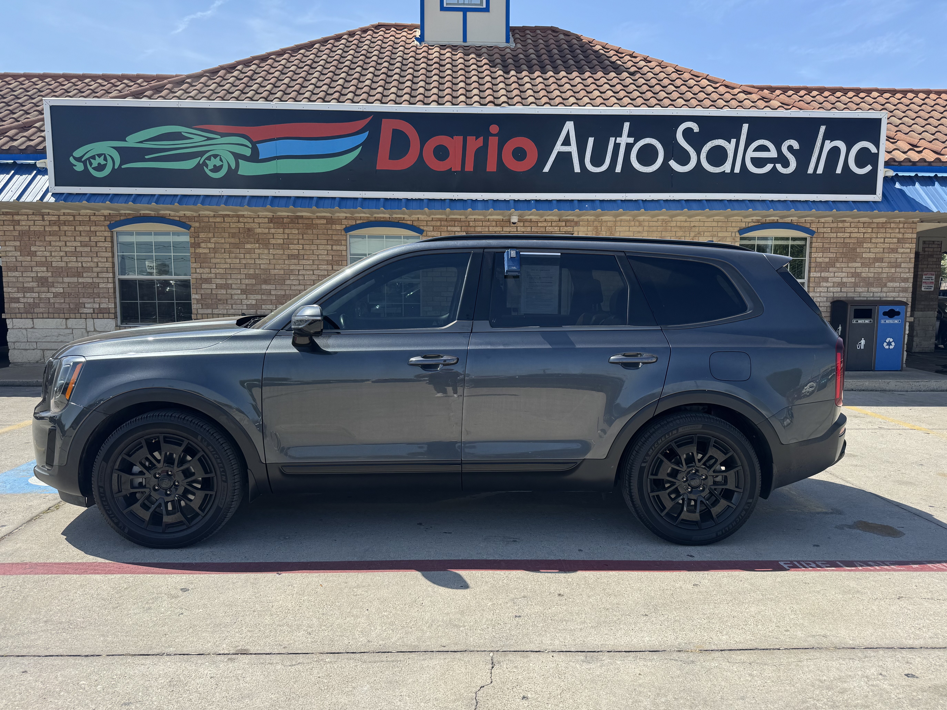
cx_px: 482
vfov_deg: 54.9
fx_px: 684
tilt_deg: -7.2
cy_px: 369
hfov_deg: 69.4
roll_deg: +0.1
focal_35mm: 25
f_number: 1.78
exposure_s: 1/2833
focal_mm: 6.76
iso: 80
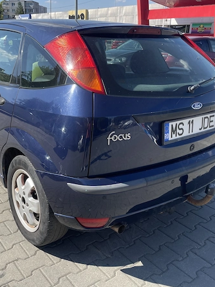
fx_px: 290
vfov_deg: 52.7
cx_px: 83
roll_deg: -0.5
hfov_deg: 40.4
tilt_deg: -19.4
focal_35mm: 35
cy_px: 144
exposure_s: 1/1618
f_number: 1.6
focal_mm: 4.2
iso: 32
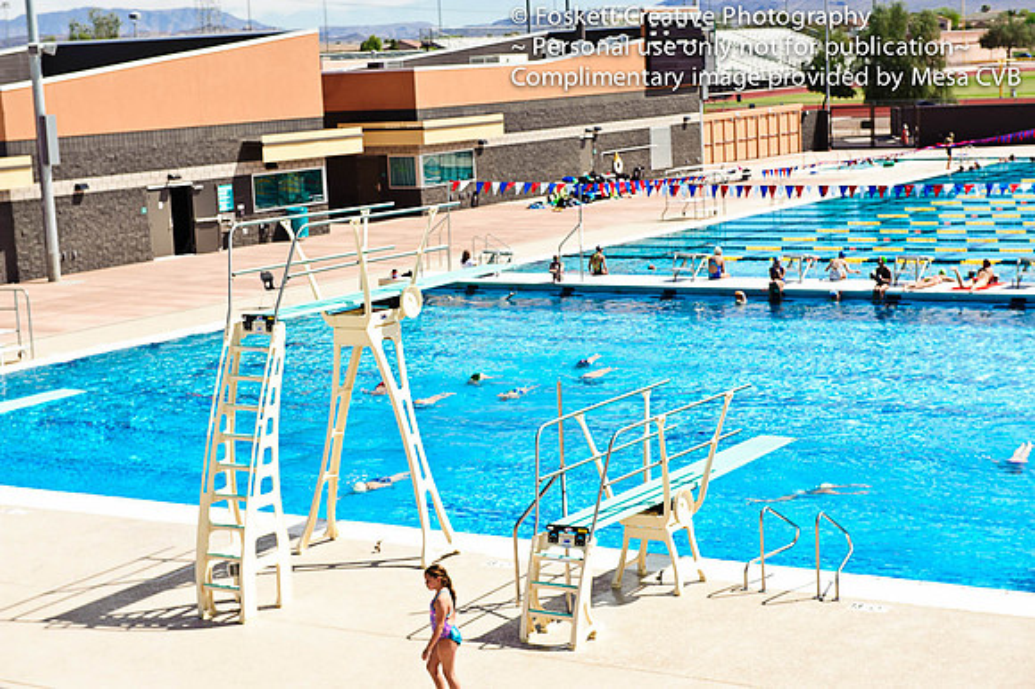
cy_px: 344
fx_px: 833
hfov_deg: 63.7
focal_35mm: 29
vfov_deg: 44.9
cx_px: 518
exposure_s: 1/500
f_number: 11
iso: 250
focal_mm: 29
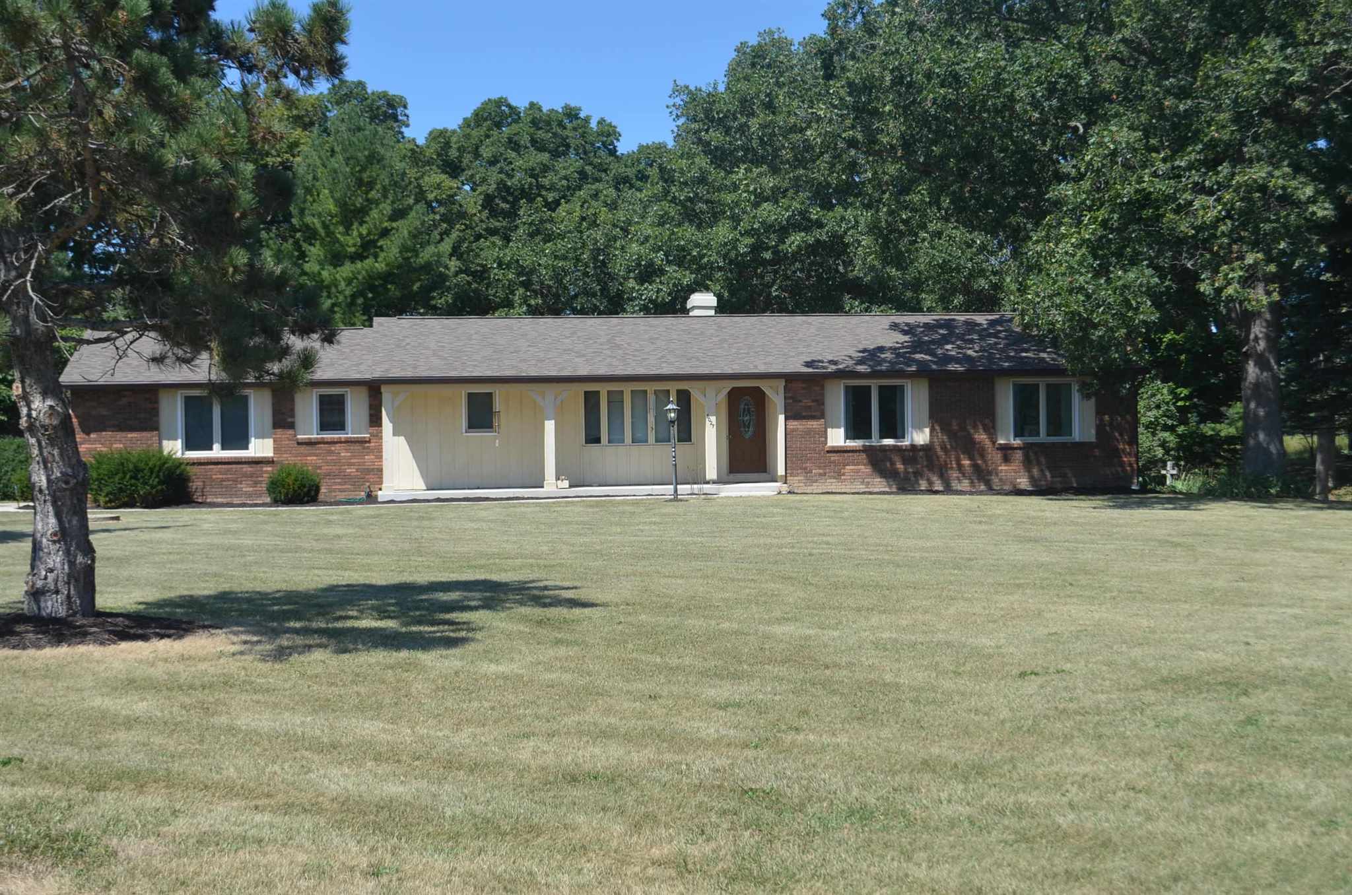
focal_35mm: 48
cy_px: 448
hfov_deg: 41.2
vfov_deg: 27.9
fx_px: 1799
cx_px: 676
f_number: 5.6
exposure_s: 1/1600
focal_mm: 32
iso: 400
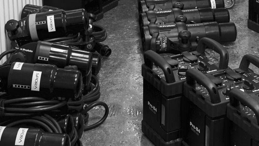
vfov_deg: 10.8
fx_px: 728
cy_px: -105
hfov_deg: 20.0
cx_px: 198
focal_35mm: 106
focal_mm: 35
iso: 400
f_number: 8
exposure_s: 1/8
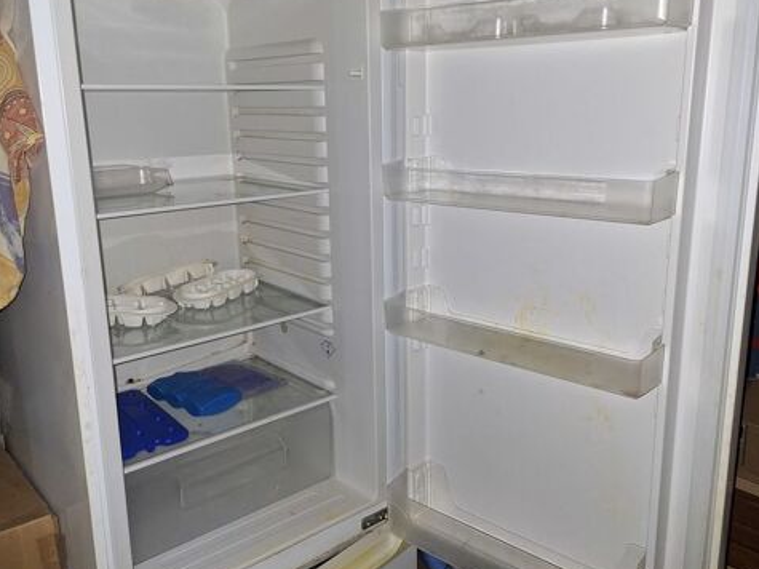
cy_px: 259
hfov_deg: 58.4
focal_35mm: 31
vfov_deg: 45.4
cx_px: 380
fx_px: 680
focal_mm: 5.54
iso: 250
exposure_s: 1/50
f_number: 1.8
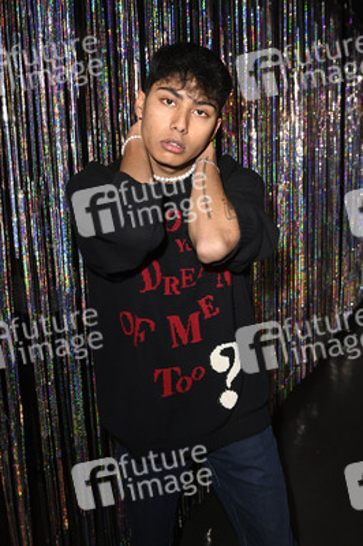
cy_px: 273
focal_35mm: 27
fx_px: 409
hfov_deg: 47.9
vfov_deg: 67.4
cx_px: 182
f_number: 5.6
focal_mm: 27
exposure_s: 1/60
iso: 2000
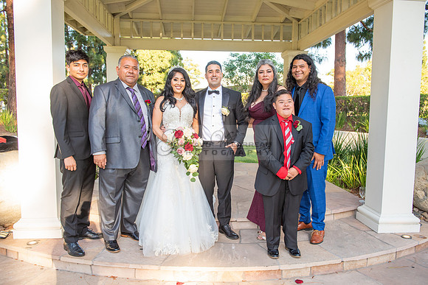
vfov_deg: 45.0
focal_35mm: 29
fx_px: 345
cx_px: 214
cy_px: 142
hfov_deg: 63.6
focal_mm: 29
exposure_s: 1/200
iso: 400
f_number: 5.6
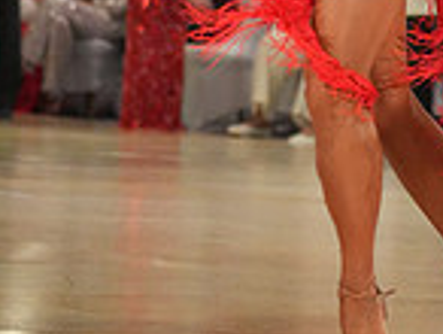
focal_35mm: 401
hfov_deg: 4.9
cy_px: -109
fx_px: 5140
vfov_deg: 3.7
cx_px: 536
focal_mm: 105
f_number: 4
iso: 4000
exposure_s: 1/400
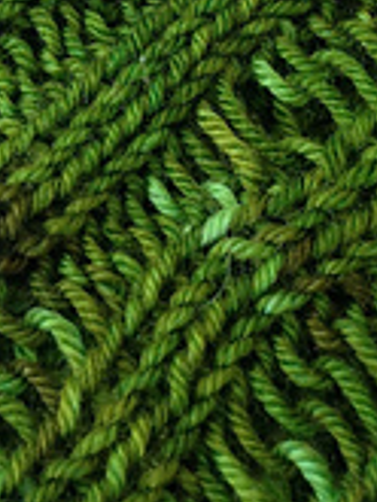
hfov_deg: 11.3
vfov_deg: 14.0
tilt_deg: -54.1
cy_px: -350
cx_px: -131
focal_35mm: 128
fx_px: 1856
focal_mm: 4.12
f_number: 2.4
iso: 50
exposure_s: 1/20
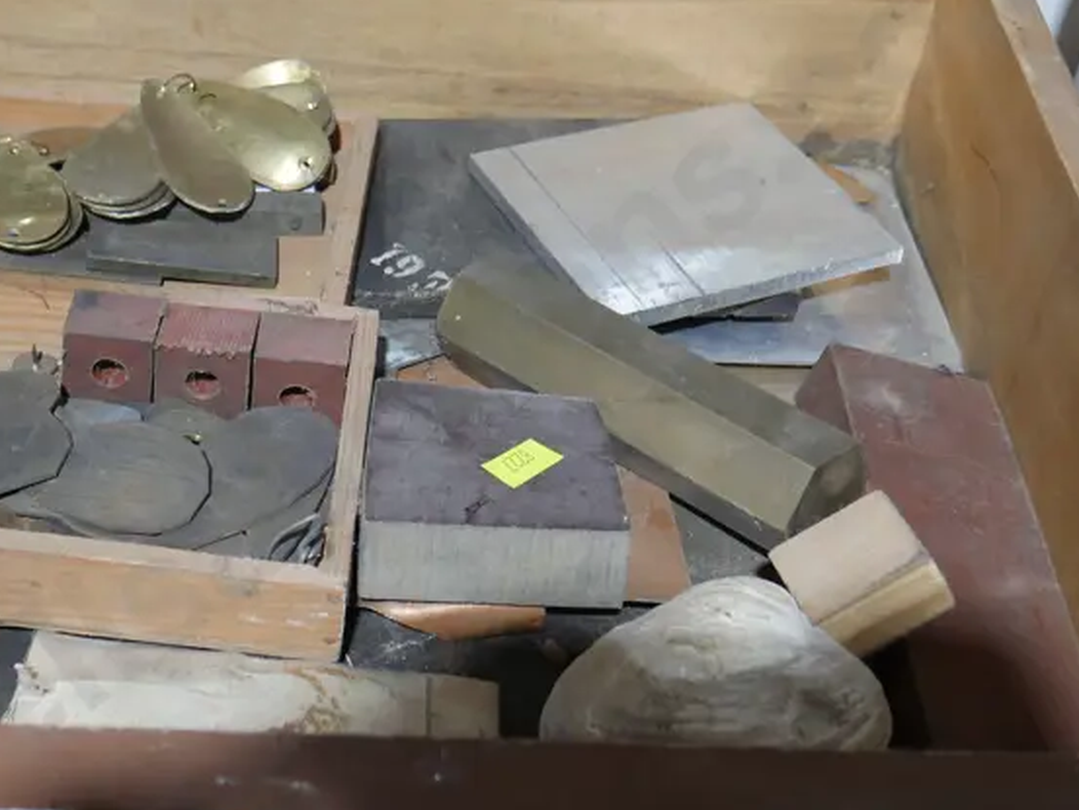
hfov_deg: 30.4
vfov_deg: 23.3
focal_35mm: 63
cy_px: 477
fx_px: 1964
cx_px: 328
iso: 800
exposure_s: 1/60
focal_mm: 17
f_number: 4
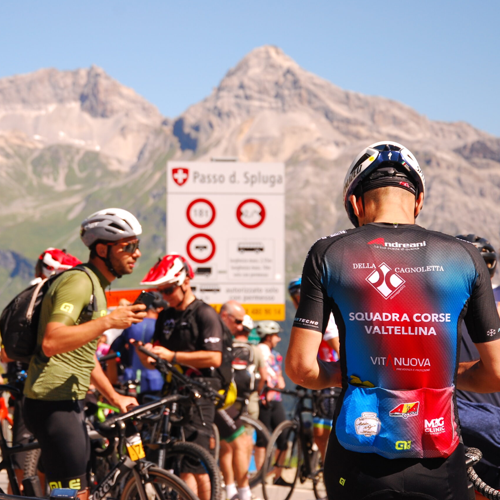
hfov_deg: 13.0
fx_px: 2190
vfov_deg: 13.0
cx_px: 174
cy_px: 249
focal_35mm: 134
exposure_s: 1/500
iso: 200
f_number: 6.3
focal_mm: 70
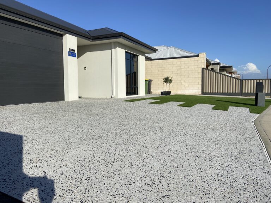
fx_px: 204
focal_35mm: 26
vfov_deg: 53.1
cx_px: 136
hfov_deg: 67.3
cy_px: 102
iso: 32
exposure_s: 1/5236
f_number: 1.8
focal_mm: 4.25
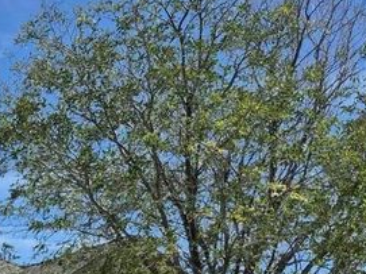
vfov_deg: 15.2
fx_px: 919
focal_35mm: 87
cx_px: -166
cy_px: 454
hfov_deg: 19.8
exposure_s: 1/2024
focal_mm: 5.4
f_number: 1.8
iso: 25
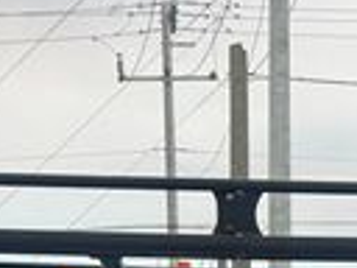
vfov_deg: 10.5
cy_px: 653
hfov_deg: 16.4
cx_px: 245
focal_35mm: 120
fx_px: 1238
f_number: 1.78
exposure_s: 1/3021
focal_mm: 6.76
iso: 80
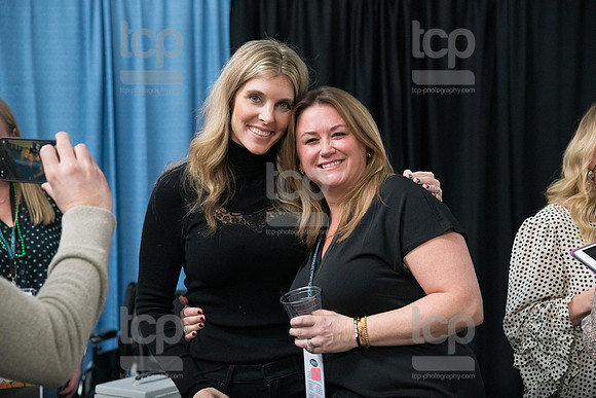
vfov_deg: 14.9
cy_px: 199
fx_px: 1523
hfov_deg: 22.1
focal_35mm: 92
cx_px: 298
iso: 4000
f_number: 5.6
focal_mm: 92
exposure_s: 1/250
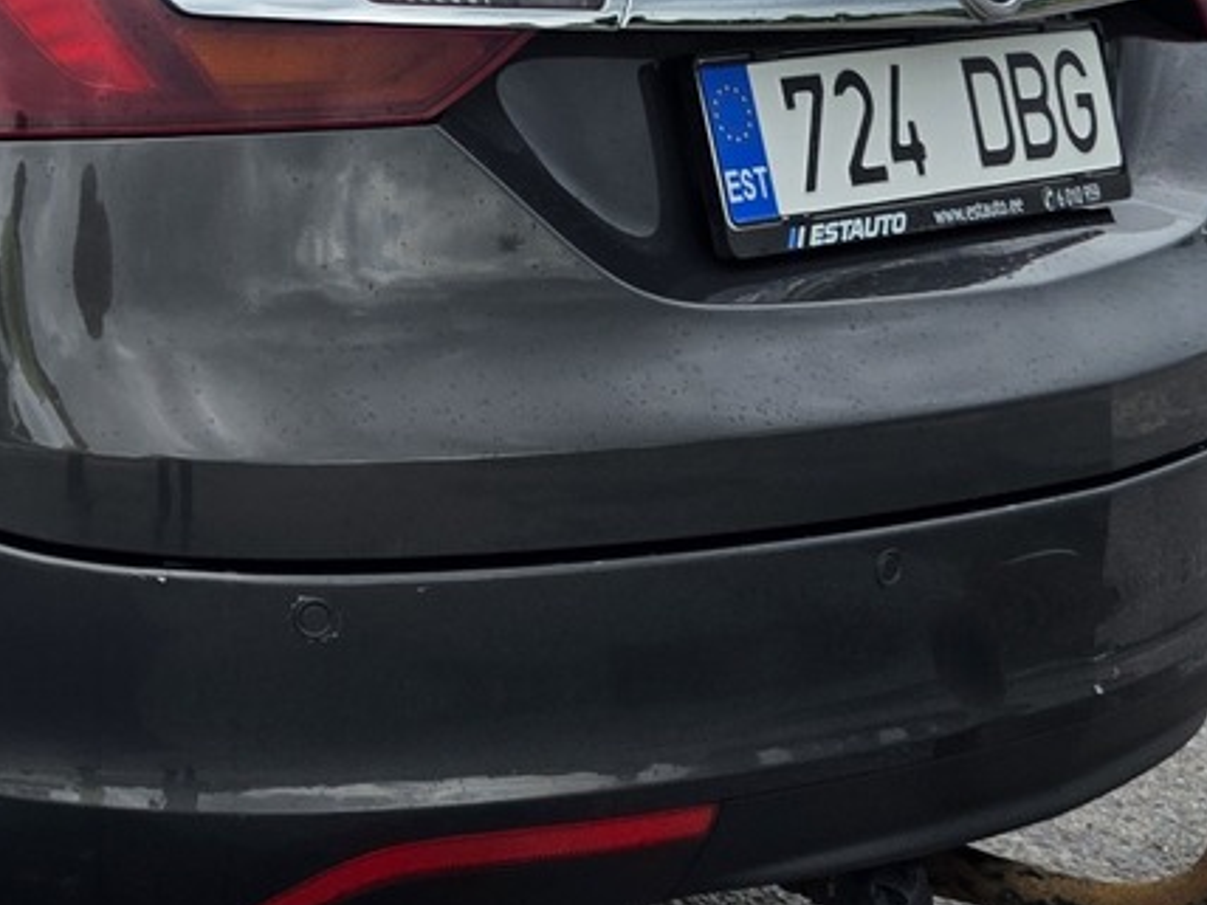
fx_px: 2999
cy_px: -3
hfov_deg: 19.1
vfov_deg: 16.8
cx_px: -756
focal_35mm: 86
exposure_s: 1/5296
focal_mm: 6.3
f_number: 1.7
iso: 80
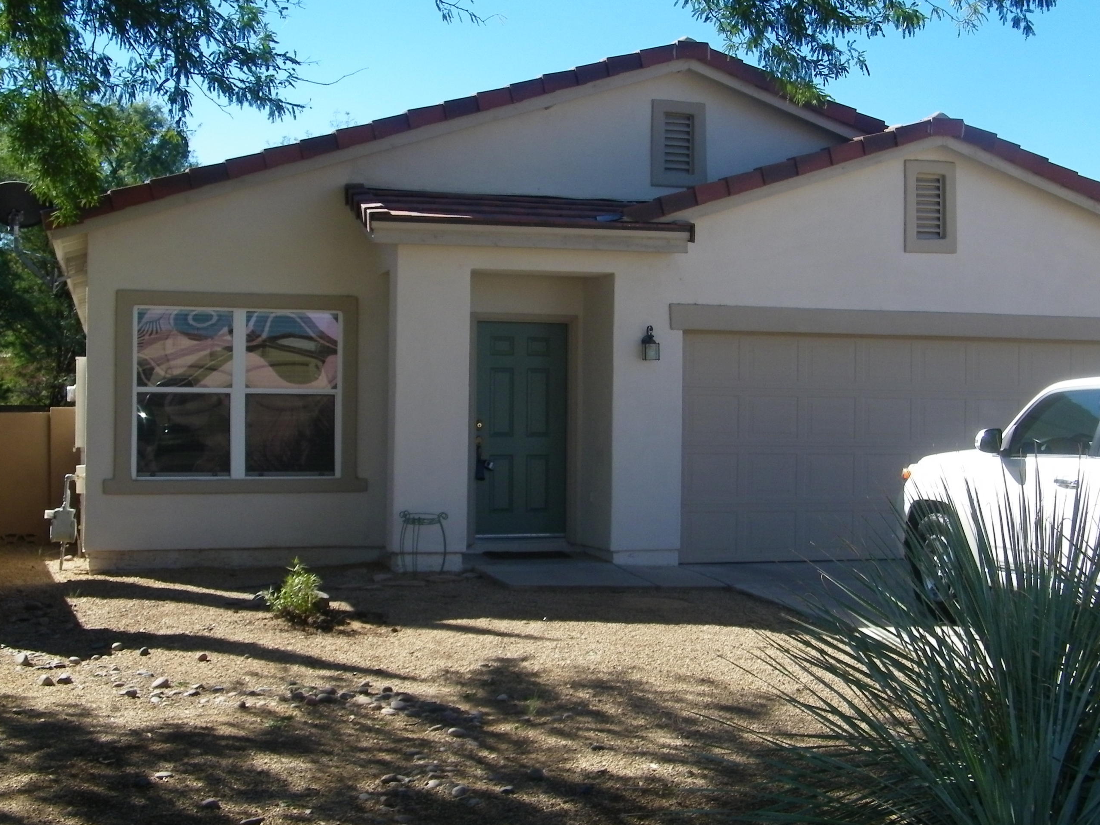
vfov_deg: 30.3
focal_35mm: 48
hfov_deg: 39.6
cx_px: 586
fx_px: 1525
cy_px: 396
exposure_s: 1/125
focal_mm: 7.2
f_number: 7.6
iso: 100
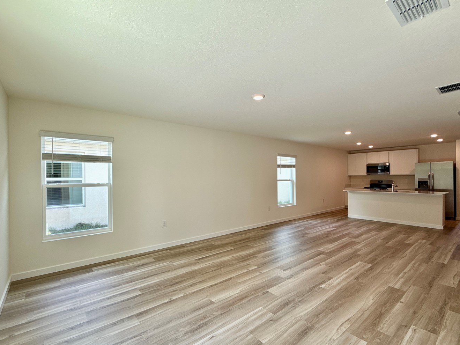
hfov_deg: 91.0
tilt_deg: +0.2
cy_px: 178
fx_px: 226
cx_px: 237
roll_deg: -0.2
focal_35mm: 17
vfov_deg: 74.7
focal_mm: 2.22
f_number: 2.2
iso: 40
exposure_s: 1/111
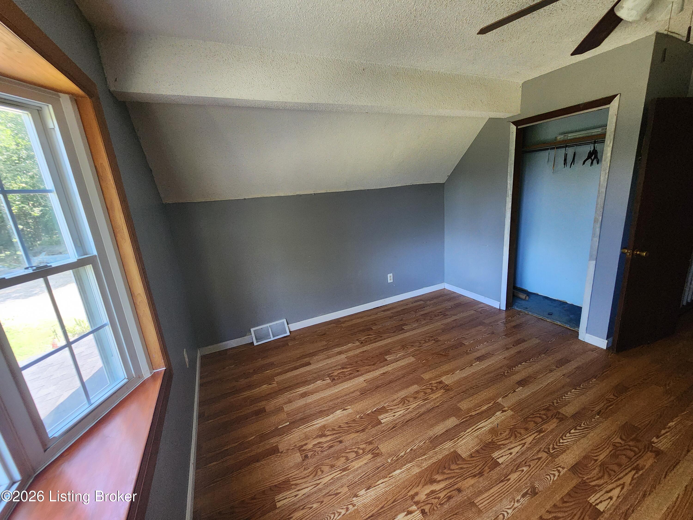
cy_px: 260
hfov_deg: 106.2
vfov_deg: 89.9
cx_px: 346
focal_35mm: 13
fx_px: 260
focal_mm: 2.2
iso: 400
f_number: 2.2
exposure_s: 1/60
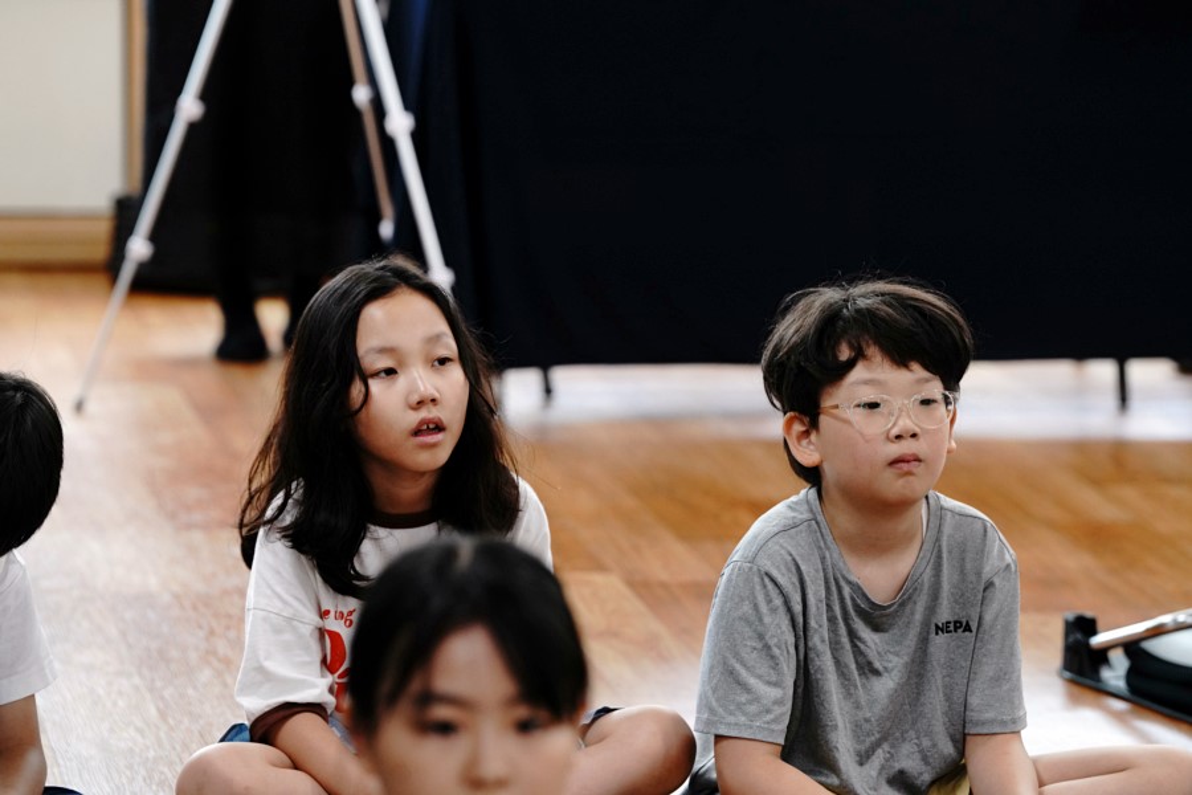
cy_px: 398
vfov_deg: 8.4
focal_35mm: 163
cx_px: 596
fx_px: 5397
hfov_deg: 12.6
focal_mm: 163
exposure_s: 1/160
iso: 2000
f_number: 4.5
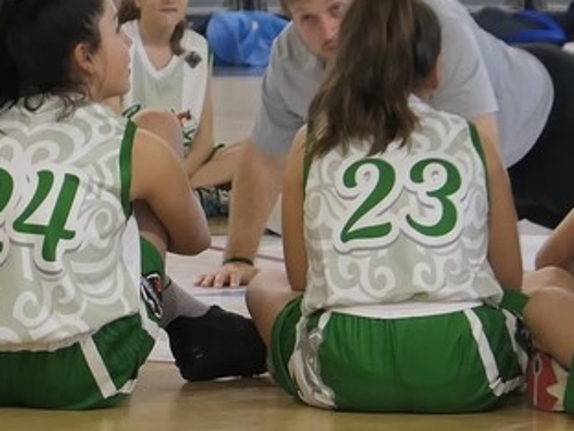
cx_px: 164
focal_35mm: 320
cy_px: 184
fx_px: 5306
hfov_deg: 6.2
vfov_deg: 4.6
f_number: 2.8
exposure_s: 1/125
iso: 640
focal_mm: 26.4
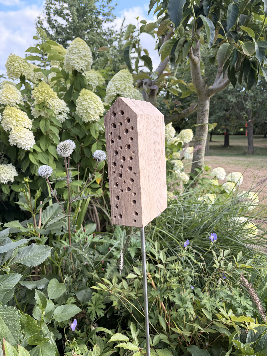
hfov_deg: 53.1
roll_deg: +1.0
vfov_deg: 67.3
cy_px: 178
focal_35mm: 26
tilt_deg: -8.8
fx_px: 267
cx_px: 134
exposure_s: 1/485
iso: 64
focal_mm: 5.96
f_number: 1.6
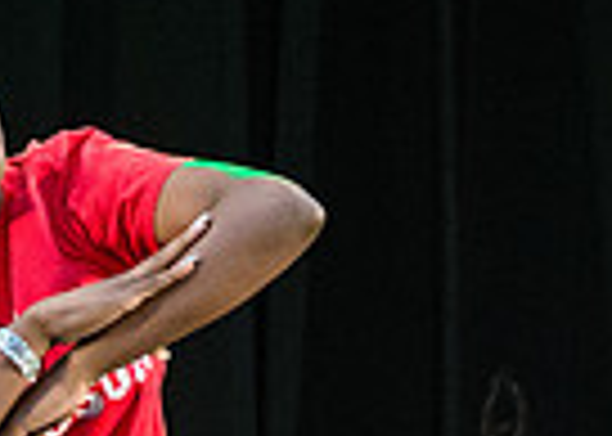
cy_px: 478
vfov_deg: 7.1
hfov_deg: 10.0
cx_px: -70
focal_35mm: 200
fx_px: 3475
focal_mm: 35
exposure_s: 1/1250
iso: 4000
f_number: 2.8
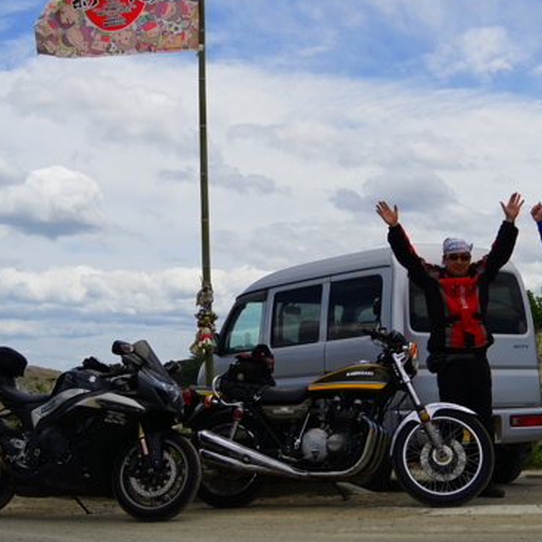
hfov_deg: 24.0
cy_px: 161
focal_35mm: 72
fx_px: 1275
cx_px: 299
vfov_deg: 23.8
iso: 100
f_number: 4
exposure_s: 1/2500
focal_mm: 26
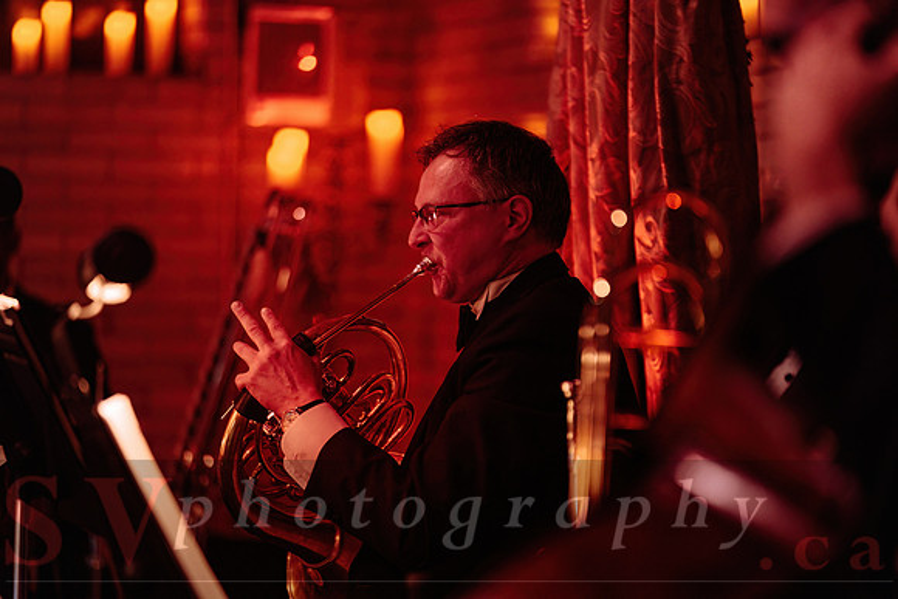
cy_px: 300
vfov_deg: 8.3
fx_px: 4117
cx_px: 449
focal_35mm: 165
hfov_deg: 12.4
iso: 1600
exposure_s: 1/80
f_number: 2.8
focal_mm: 165
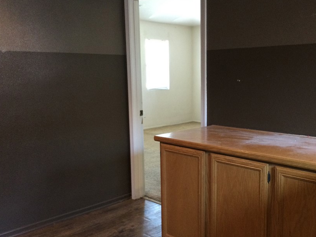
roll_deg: -1.9
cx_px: 189
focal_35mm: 39
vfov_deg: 36.8
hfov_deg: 47.6
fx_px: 356
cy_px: 127
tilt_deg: -10.1
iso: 200
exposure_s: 1/17
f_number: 2.4
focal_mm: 3.3
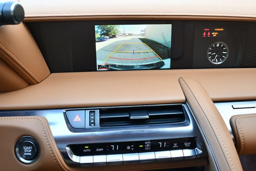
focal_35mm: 36
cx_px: 128
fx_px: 256
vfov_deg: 36.9
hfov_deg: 53.1
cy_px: 86
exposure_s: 1/200
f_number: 3.5
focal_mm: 18
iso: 800
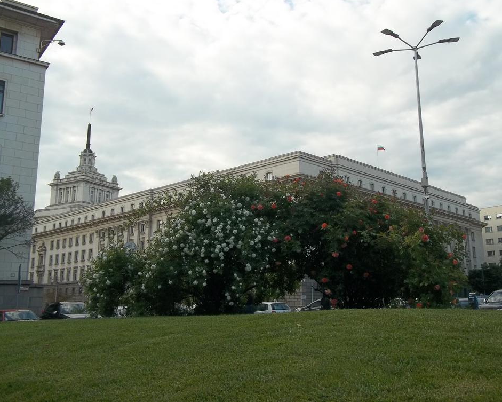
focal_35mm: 34
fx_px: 505
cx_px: 263
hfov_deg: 52.8
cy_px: 199
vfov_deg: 43.4
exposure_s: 1/60
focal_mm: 5.7
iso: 80
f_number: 8.8
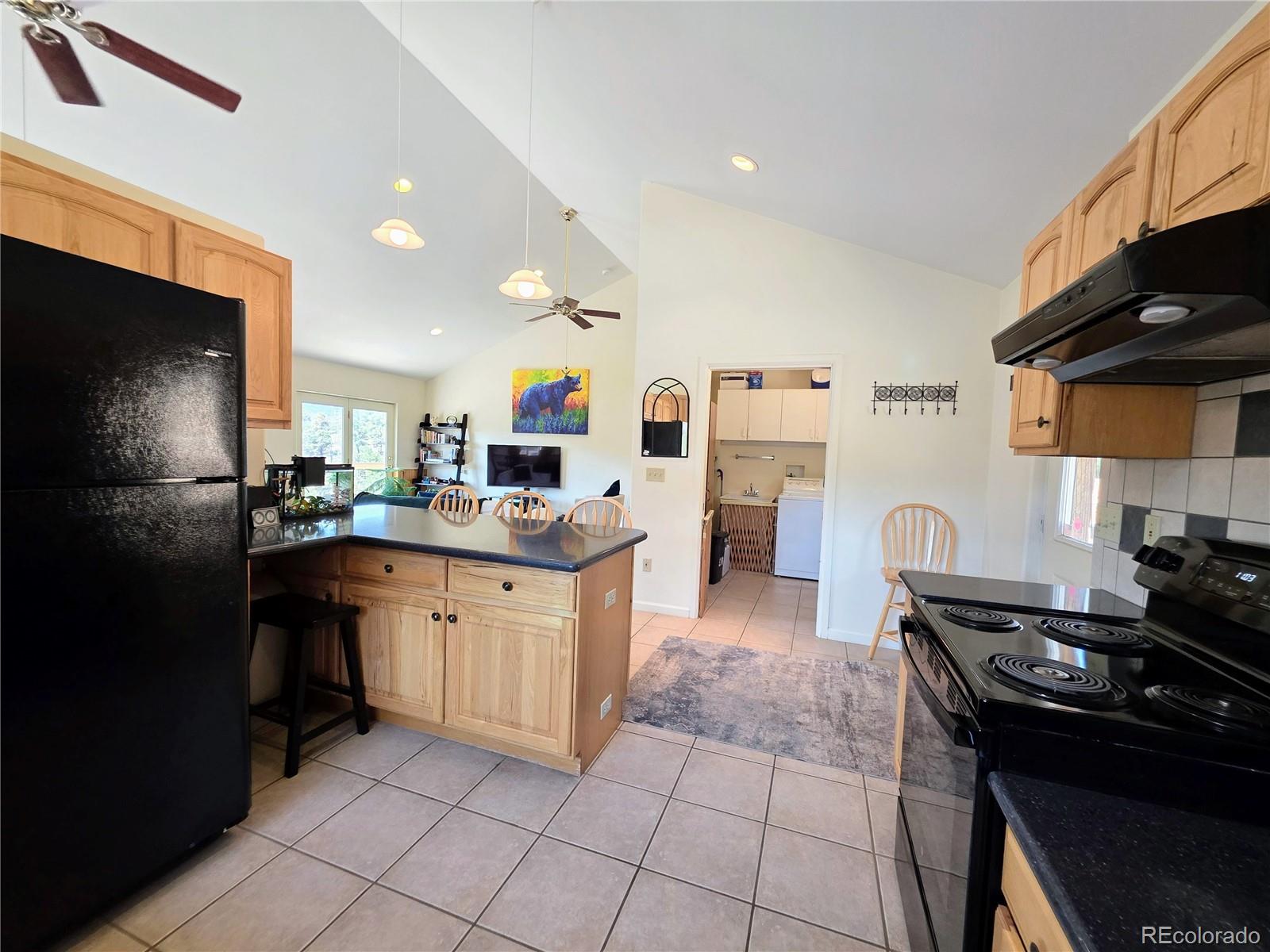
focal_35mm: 13
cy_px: 476
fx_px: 477
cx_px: 635
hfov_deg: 106.2
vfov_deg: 89.9
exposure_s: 1/120
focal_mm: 2.2
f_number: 1.9
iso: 160
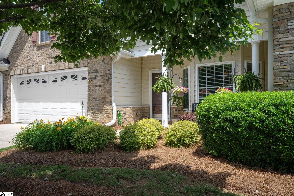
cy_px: 98
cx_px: 147
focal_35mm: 26
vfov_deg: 49.5
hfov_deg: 69.4
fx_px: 212
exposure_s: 1/250
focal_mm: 26
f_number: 9
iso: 200
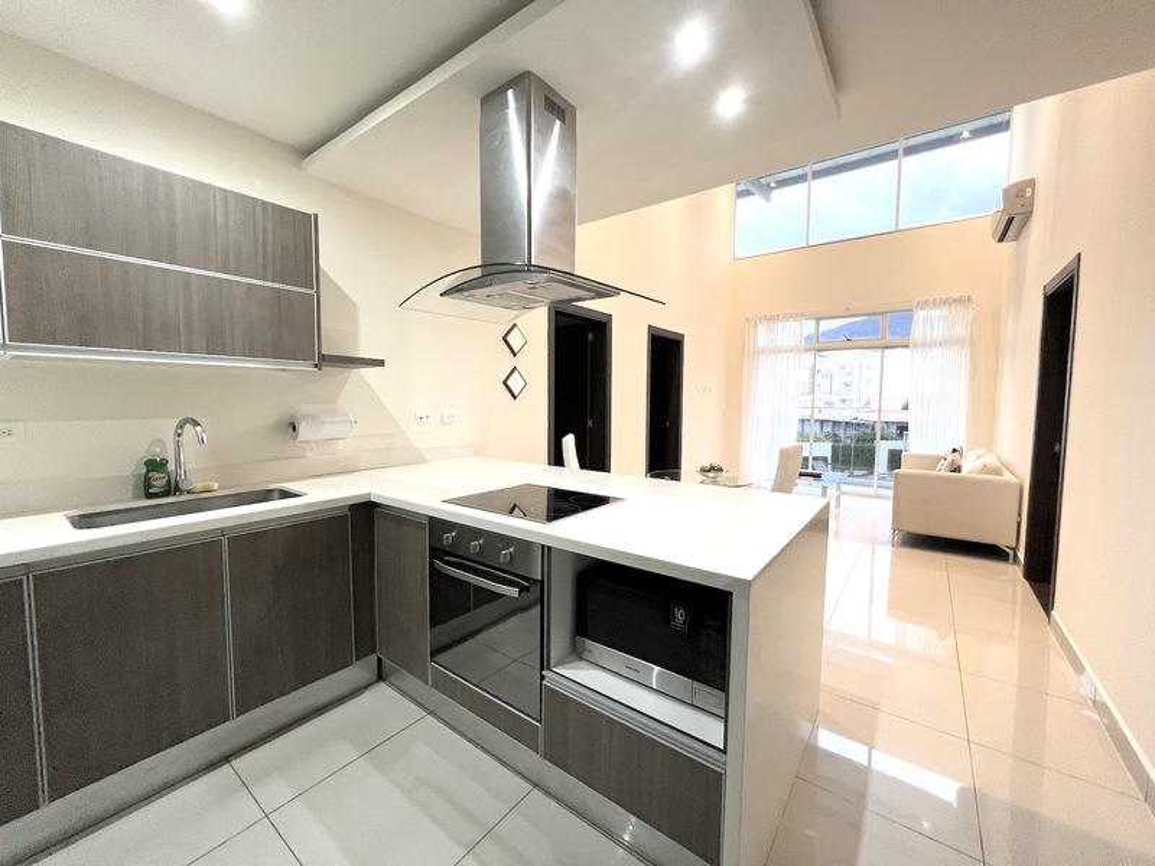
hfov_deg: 106.2
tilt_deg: -3.5
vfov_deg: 89.9
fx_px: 434
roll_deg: +0.2
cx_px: 578
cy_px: 433
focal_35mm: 13
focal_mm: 1.57
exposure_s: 1/60
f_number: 1.8
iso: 200
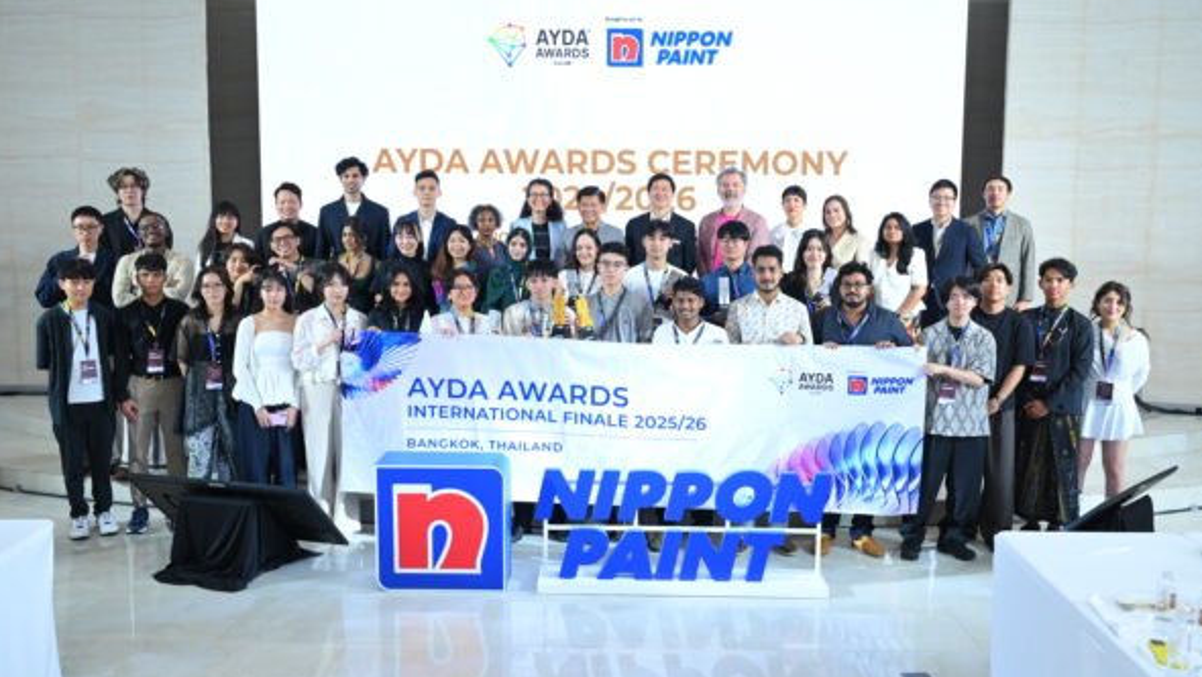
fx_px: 1069
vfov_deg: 35.1
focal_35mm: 34
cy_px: 310
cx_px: 605
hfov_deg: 58.7
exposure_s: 1/125
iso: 1000
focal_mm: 31.5
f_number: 4.5
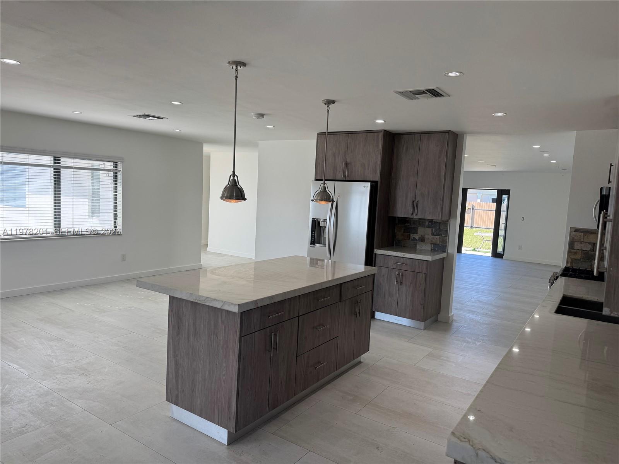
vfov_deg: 56.8
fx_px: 429
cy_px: 232
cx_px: 310
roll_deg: -3.9
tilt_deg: -7.3
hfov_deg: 71.6
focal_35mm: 24
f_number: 1.78
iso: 80
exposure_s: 1/467
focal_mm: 6.76
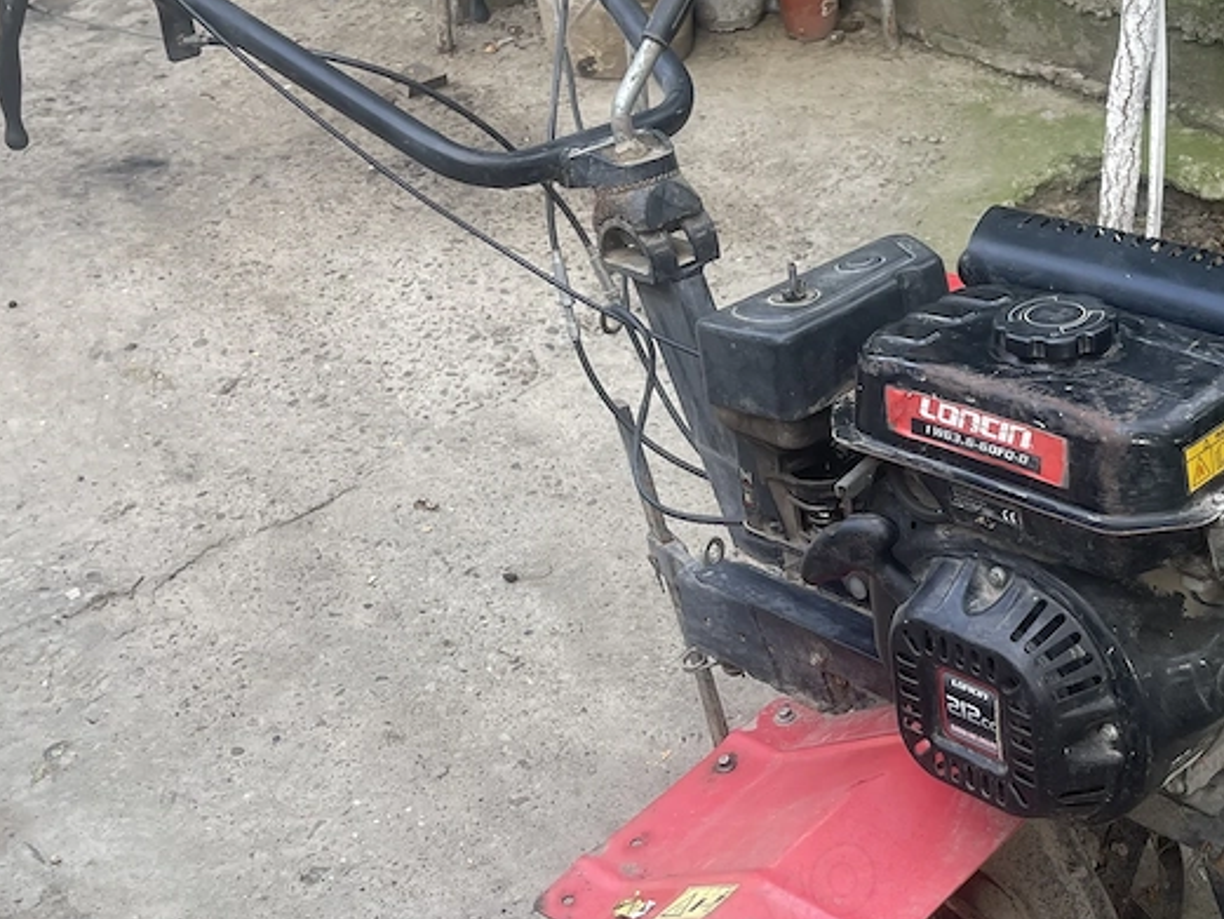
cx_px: 897
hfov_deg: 38.8
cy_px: 472
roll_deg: +0.6
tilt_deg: -33.1
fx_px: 1698
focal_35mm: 48
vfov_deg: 30.3
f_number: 1.6
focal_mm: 5.1
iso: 50
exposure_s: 1/121
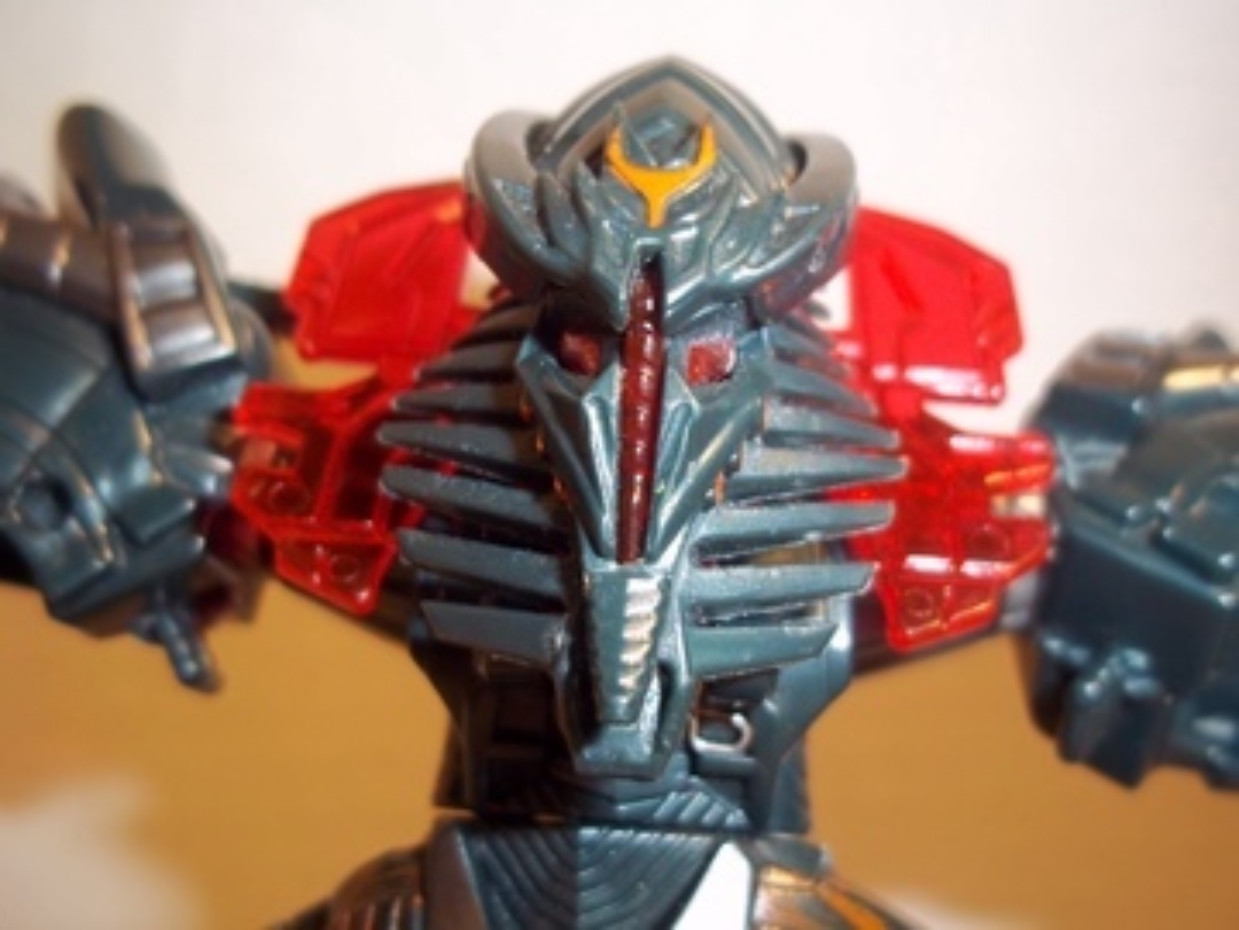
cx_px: 620
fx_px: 1289
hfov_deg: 51.4
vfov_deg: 39.7
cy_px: 465
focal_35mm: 36
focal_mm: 6.5
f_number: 3.1
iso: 80
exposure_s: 1/30
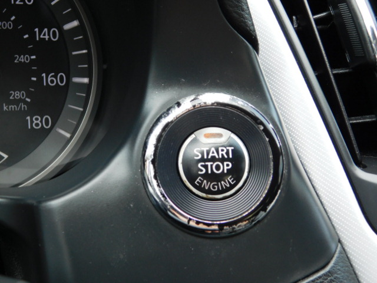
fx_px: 643
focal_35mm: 59
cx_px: 188
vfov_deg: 24.8
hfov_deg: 32.7
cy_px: 142
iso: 125
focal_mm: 10.4
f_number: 4
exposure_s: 1/40
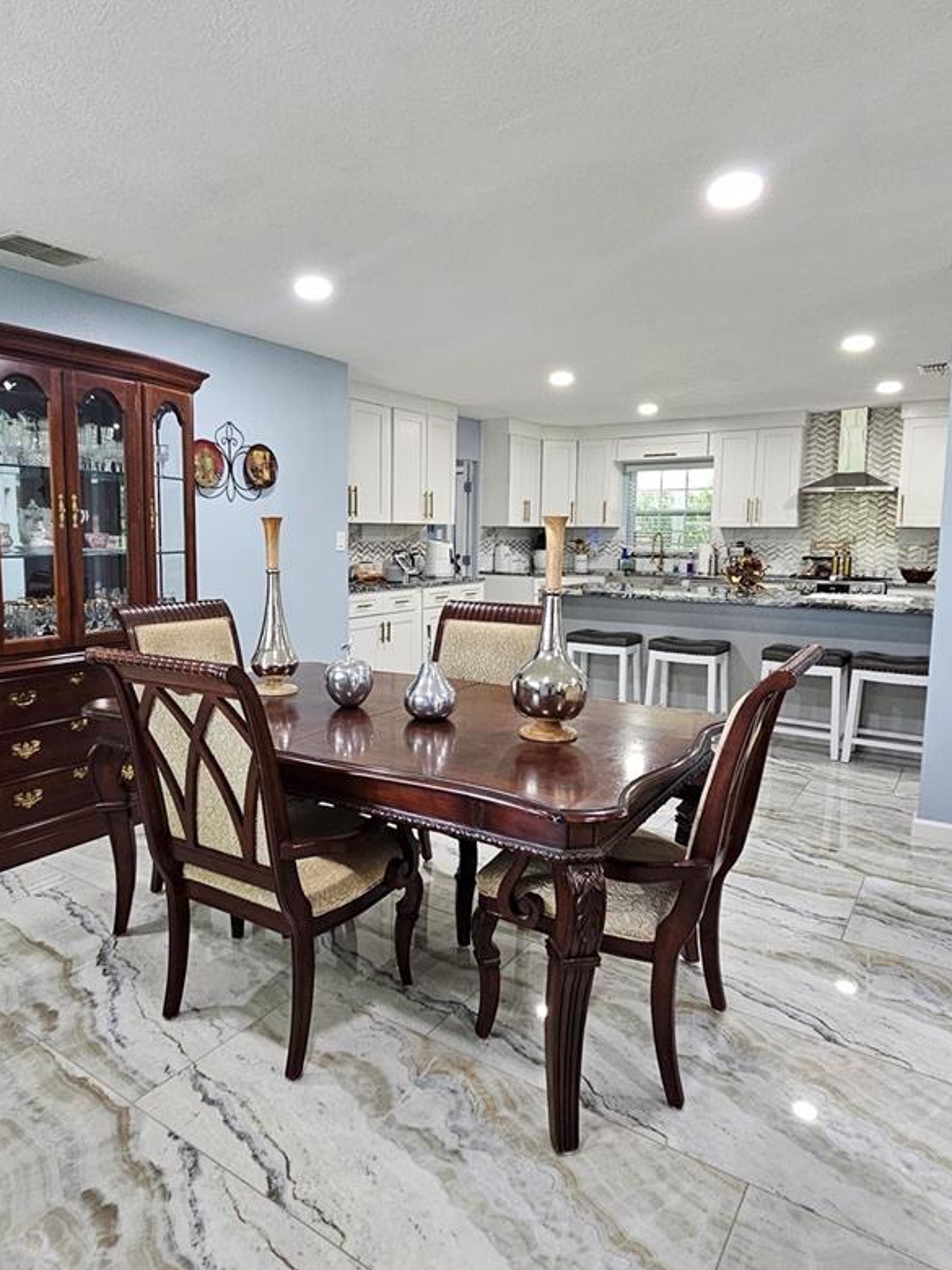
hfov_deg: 65.7
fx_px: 733
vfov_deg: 81.7
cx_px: 412
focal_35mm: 20
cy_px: 614
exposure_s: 1/60
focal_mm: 2.2
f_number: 2.2
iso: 400
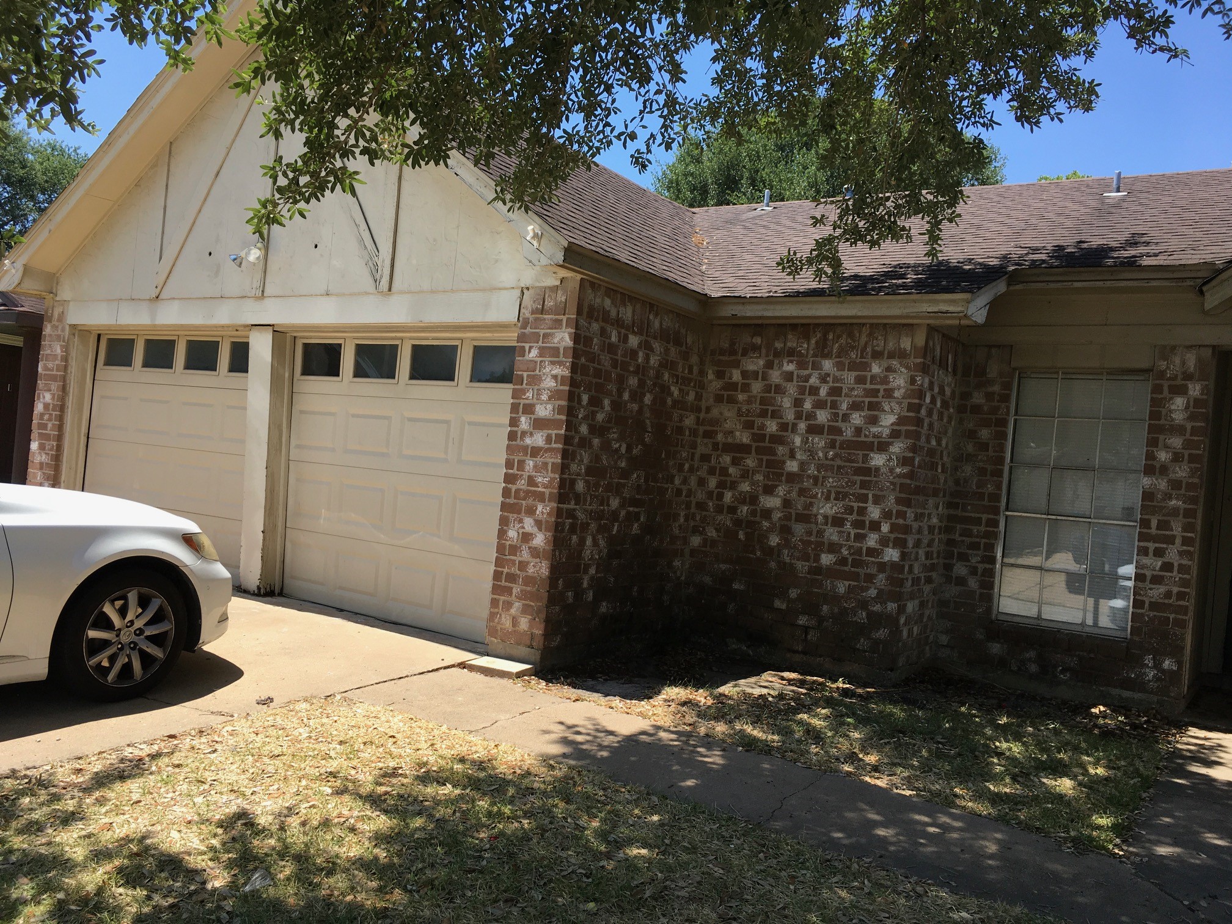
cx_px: 616
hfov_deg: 61.7
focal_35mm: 29
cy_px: 462
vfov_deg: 48.2
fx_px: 1032
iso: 25
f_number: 2.2
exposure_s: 1/855
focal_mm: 4.15
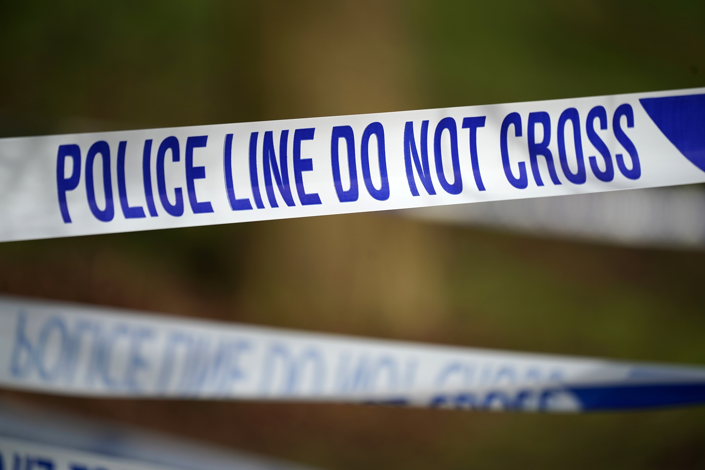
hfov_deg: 5.2
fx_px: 7833
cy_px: 235
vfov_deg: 3.4
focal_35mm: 400
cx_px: 352
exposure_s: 1/1600
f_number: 5.6
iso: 400
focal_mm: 400
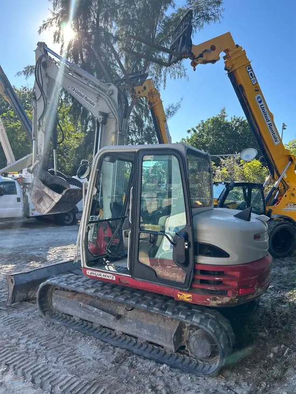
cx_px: 148
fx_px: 296
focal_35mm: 26
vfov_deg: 67.3
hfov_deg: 53.1
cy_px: 197
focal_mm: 5.7
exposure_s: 1/991
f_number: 1.5
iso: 50
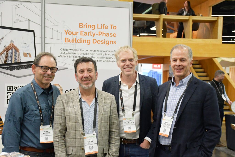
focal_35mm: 52
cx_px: 118
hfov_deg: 38.2
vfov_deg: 26.0
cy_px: 78
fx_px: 339
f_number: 4.2
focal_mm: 35
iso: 2500
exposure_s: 1/125
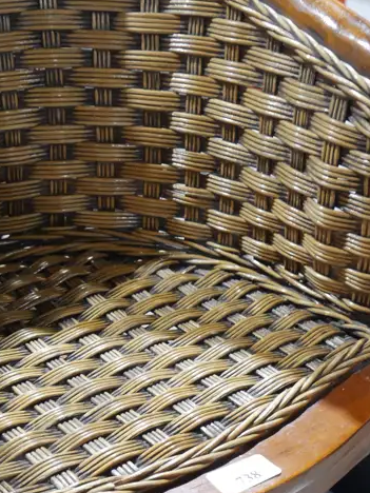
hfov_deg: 20.9
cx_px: 121
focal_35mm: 70
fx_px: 998
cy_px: 353
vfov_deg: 27.5
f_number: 3.6
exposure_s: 1/60
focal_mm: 16
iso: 1000
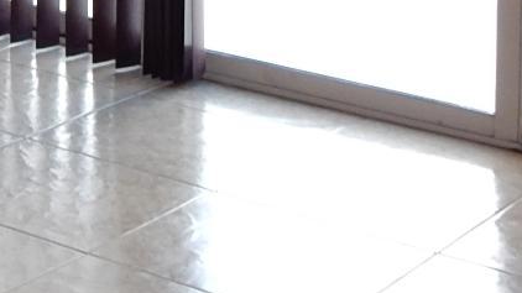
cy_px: -396
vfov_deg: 8.9
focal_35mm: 124
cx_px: -317
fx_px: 1716
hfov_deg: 15.6
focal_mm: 5.4
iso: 180
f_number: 4
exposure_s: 1/80
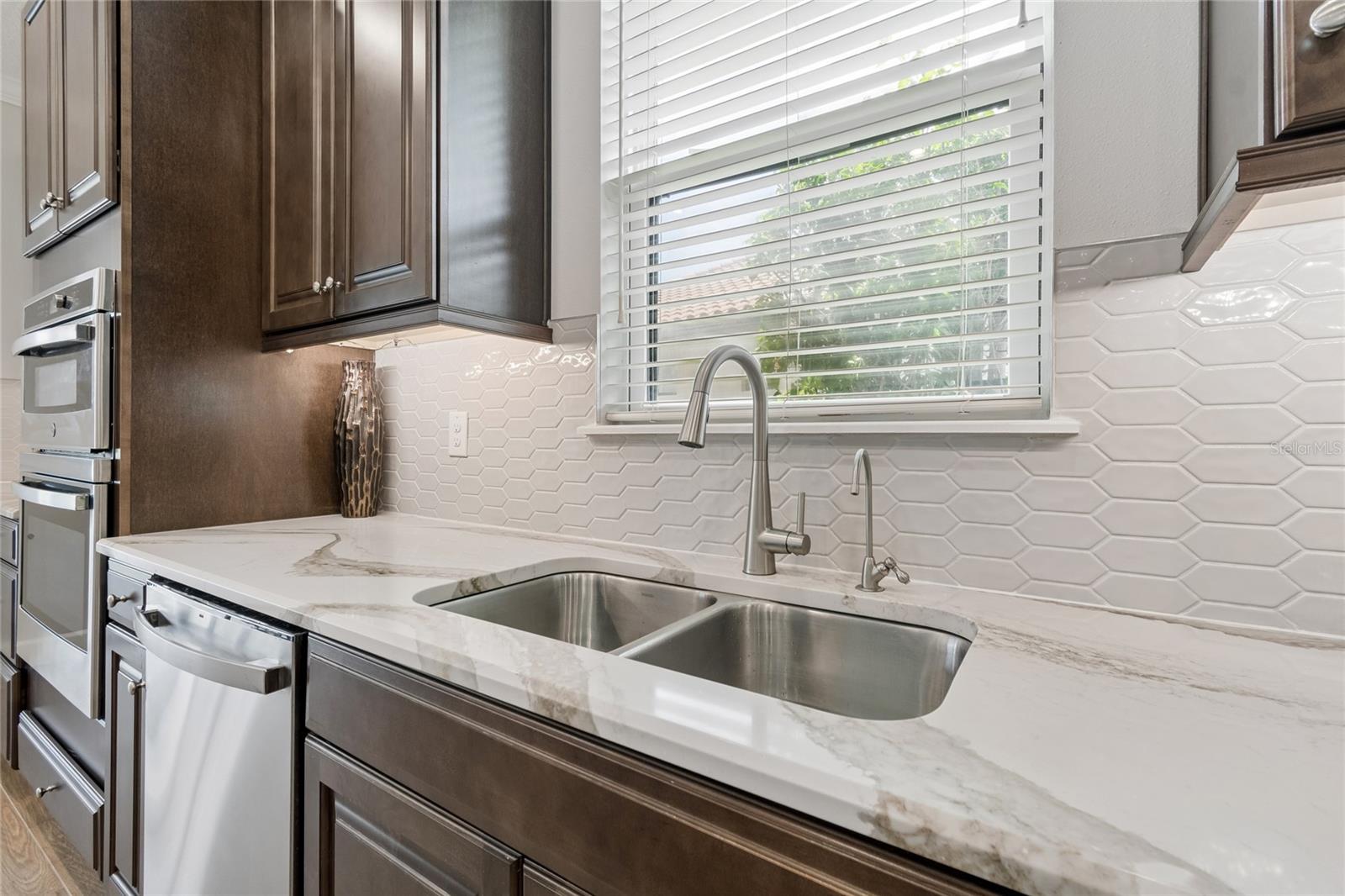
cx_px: 672
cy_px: 448
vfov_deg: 77.3
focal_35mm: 15
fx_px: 560
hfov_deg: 100.4
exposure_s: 1/15
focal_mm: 10
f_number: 7.1
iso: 100
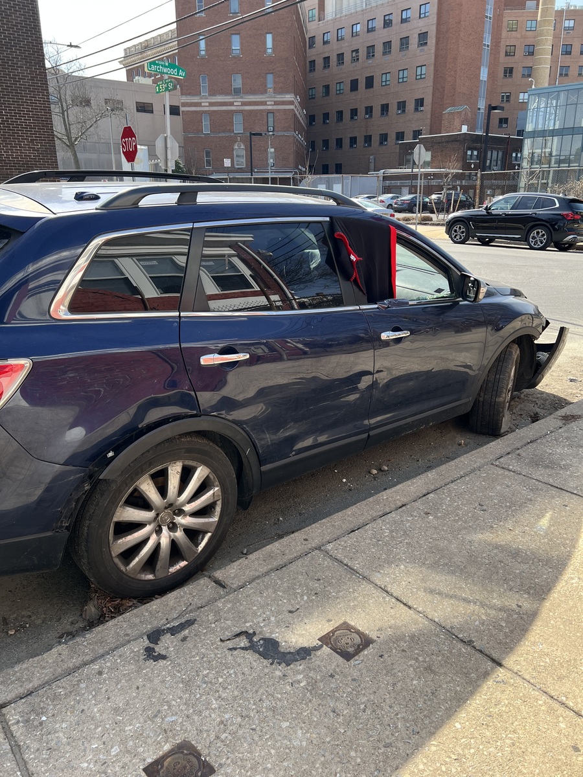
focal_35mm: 26
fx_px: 584
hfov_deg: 53.1
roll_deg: +1.2
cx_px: 292
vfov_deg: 67.3
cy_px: 388
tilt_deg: -14.6
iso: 50
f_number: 1.5
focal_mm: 5.7
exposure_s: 1/820
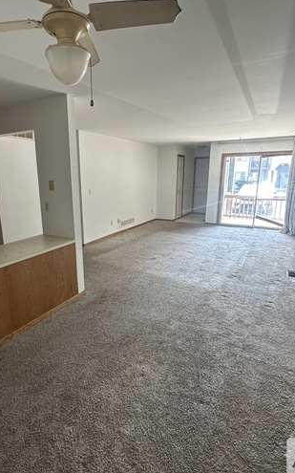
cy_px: 237
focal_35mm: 20
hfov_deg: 59.3
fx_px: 257
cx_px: 123
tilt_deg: -14.0
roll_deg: +0.7
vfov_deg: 85.1
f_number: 2.2
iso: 125
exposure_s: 1/99
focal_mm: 2.22
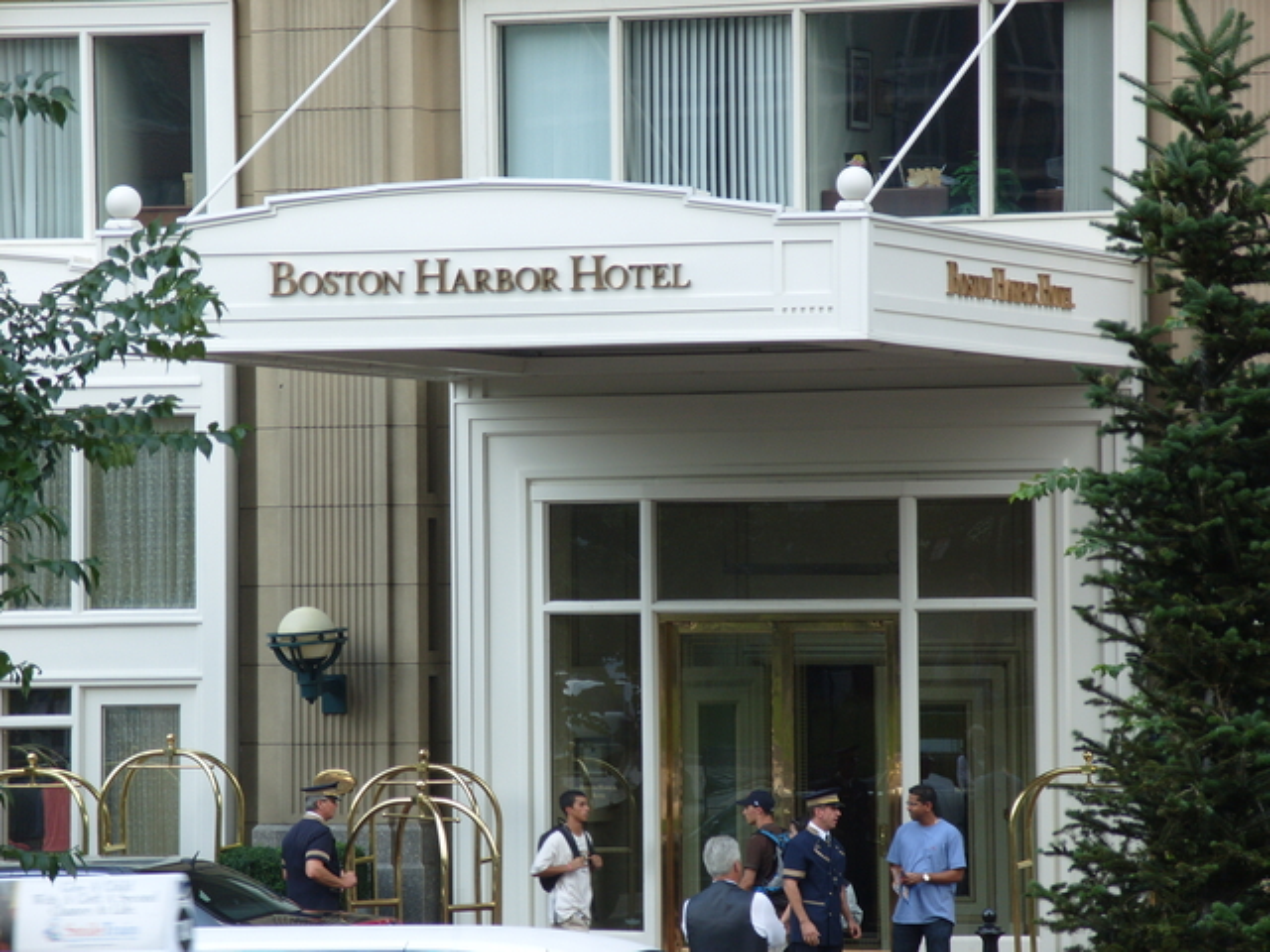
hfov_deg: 11.3
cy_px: 476
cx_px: 635
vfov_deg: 8.5
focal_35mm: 175
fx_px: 6420
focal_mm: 39
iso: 80
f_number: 4.5
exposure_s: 1/180
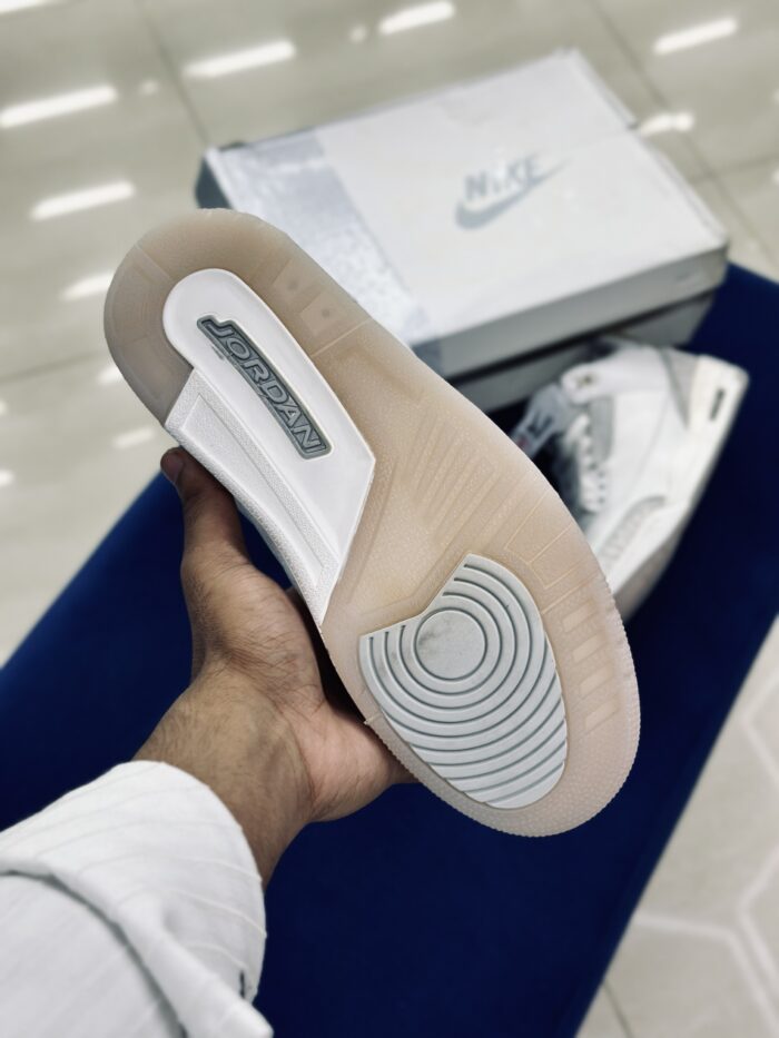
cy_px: 519
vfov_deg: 39.7
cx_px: 390
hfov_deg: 30.3
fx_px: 1440
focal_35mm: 48
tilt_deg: -57.9
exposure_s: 1/156
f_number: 1.78
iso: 64
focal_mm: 6.86
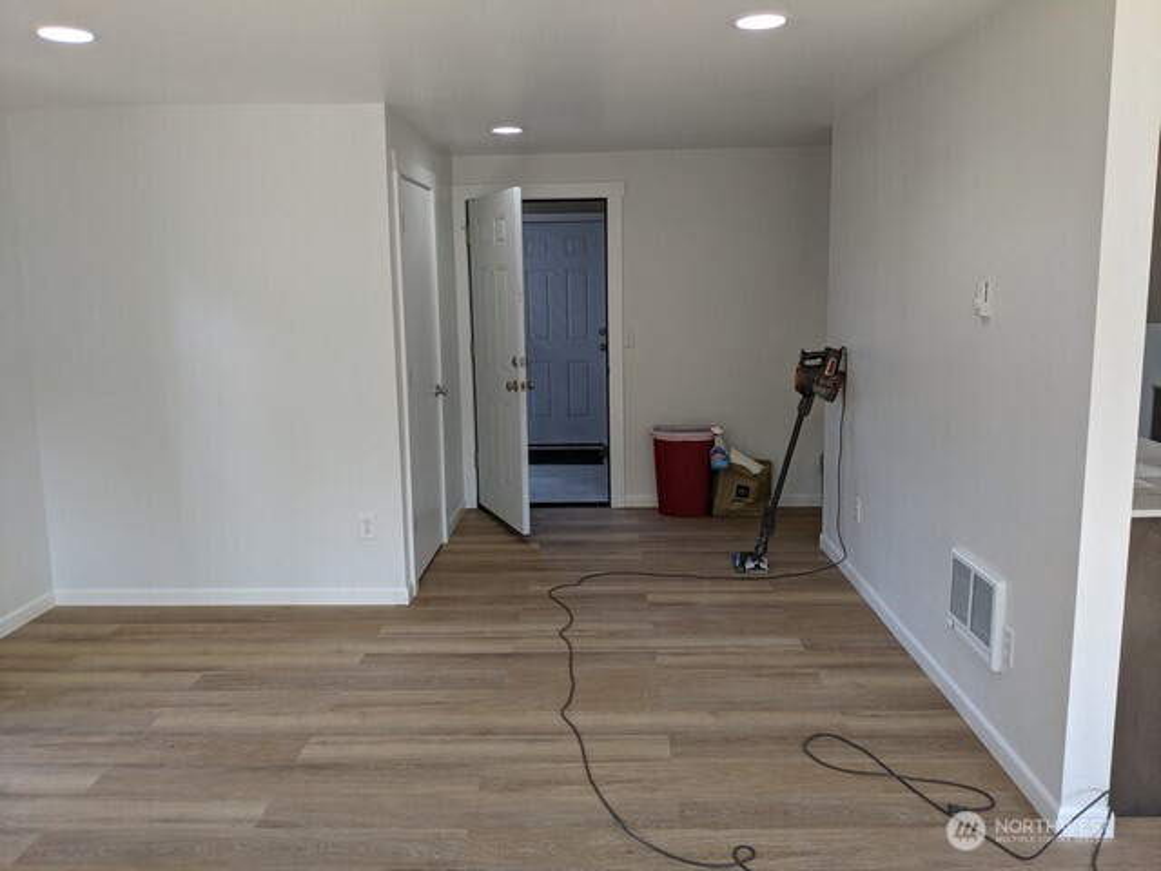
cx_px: 580
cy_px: 436
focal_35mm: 27
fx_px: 906
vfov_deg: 51.4
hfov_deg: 65.3
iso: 83
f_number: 1.8
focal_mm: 4.44
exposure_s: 1/120
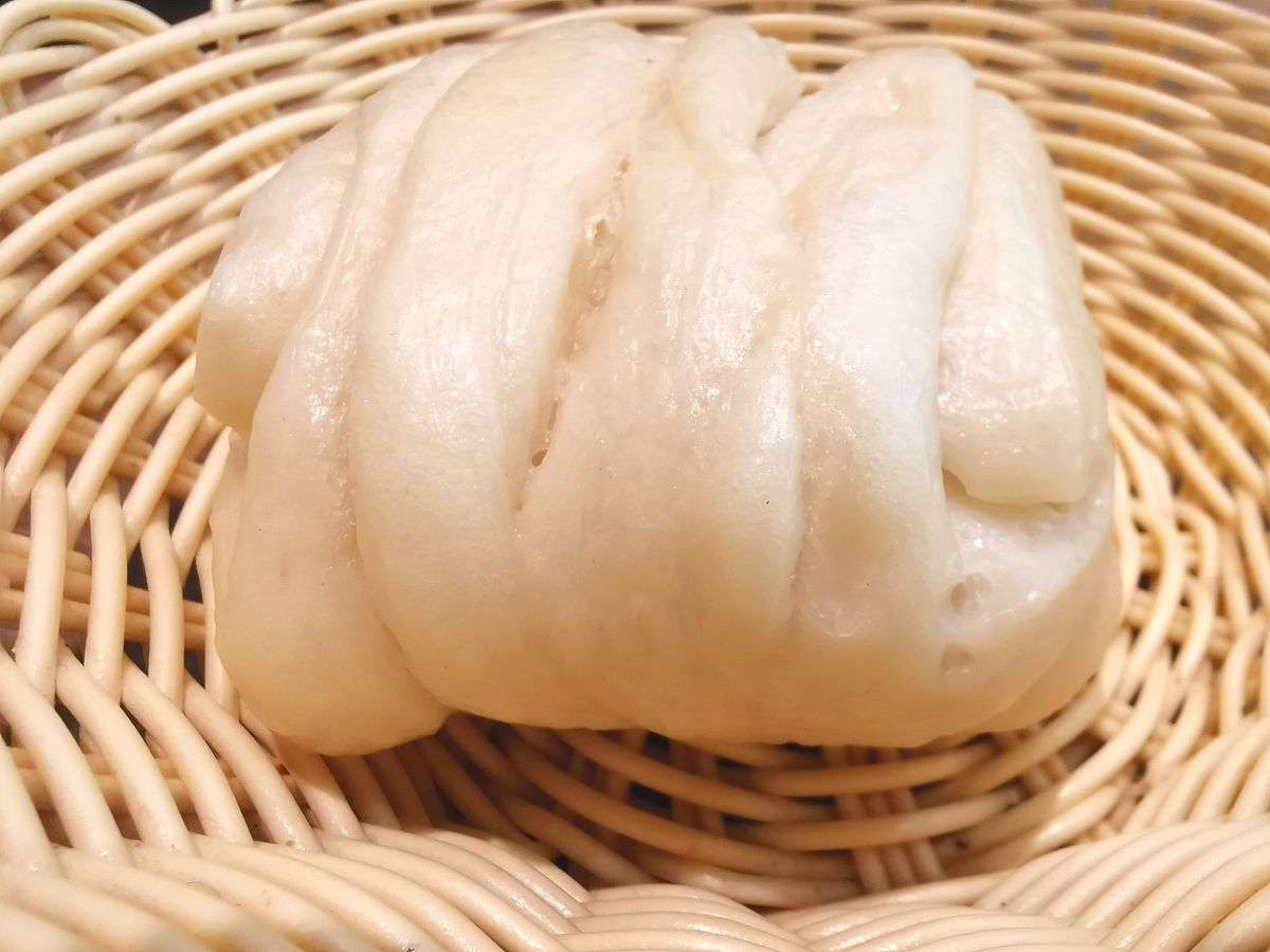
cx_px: 635
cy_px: 476
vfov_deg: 53.1
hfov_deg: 67.3
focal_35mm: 26
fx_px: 954
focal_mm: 2.35
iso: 320
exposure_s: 1/50
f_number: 2.2
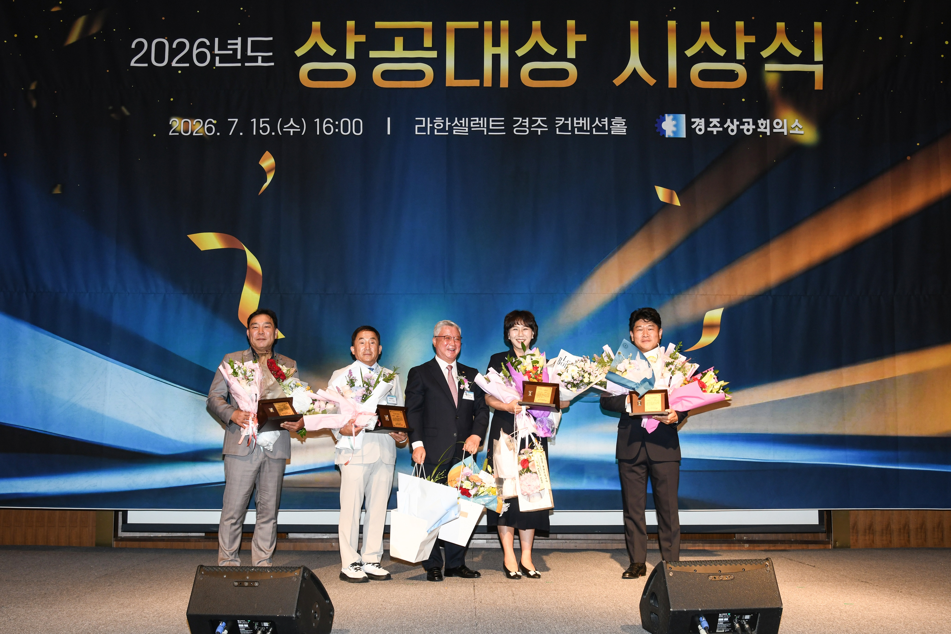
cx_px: 476
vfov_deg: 41.1
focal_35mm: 32
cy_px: 317
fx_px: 845
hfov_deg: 58.7
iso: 800
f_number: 7.1
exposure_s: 1/60
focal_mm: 32
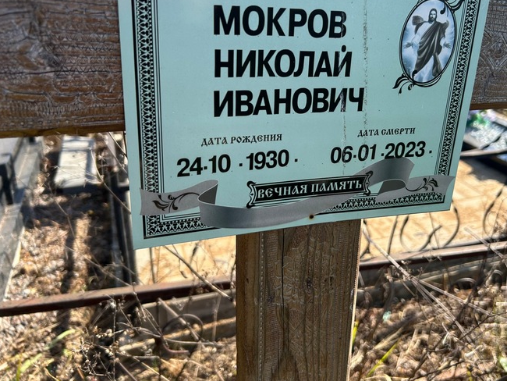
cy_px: 148
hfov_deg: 56.3
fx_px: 469
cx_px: 309
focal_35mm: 32
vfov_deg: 43.9
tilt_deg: -22.5
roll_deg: +1.0
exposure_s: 1/1377
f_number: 1.5
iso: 50
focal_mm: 5.7
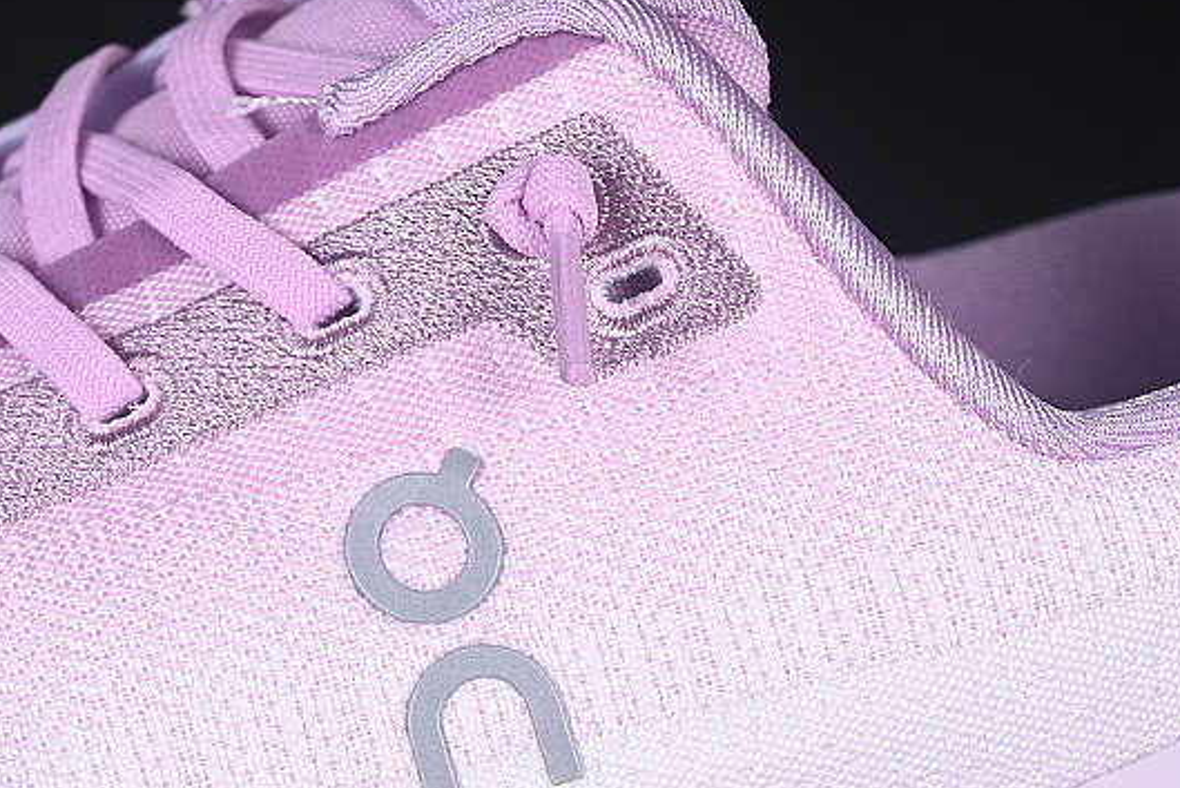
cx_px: 381
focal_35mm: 153
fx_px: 5016
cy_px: 734
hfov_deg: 13.4
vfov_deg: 8.9
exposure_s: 1/80
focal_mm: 50
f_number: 7.1
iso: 160
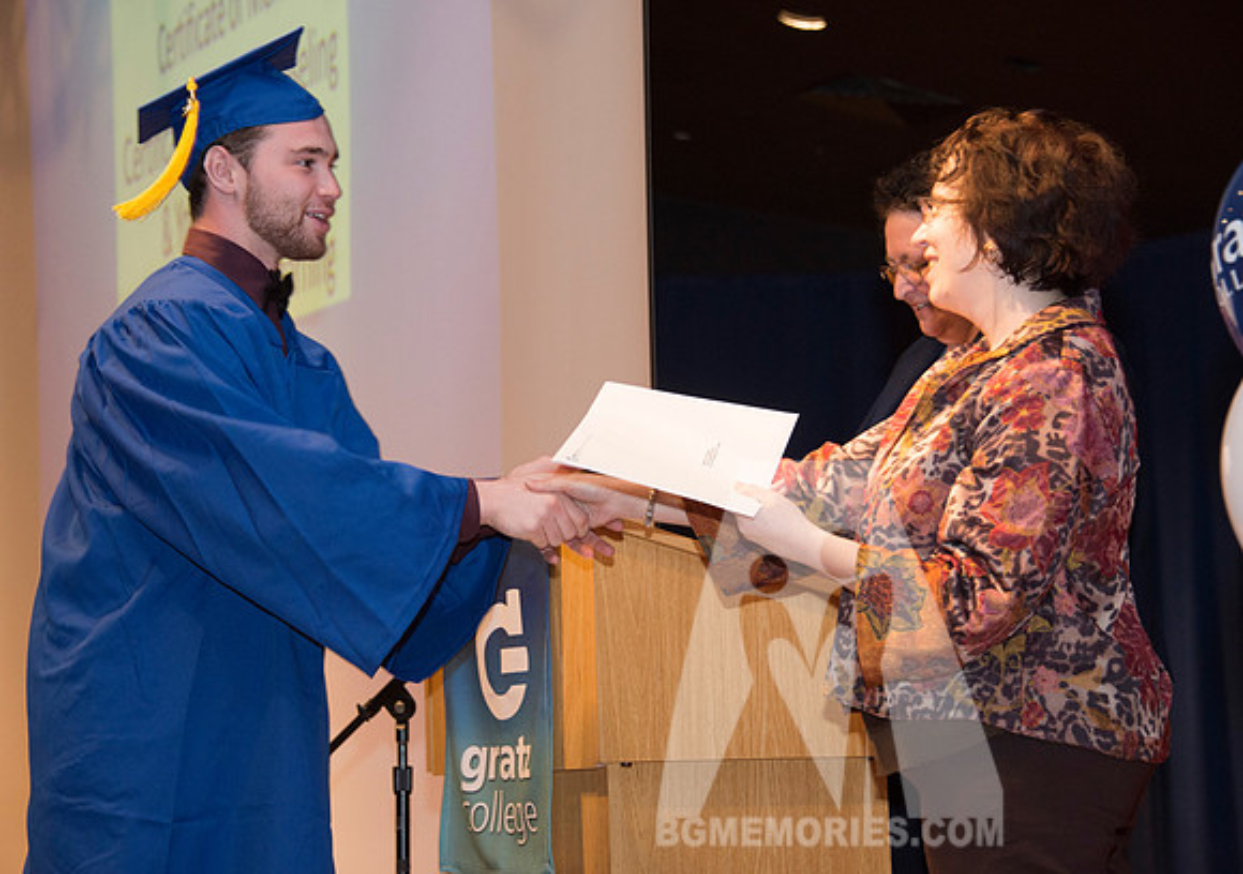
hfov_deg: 17.2
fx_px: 4102
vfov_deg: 12.2
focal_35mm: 117
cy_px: 438
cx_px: 614
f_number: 5.3
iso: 2000
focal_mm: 105
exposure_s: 1/80
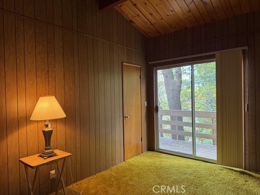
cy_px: 98
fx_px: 180
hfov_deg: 71.6
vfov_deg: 56.8
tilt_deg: -0.5
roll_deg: +1.9
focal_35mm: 24
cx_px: 130
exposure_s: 1/60
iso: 200
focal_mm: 6.76
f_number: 1.78
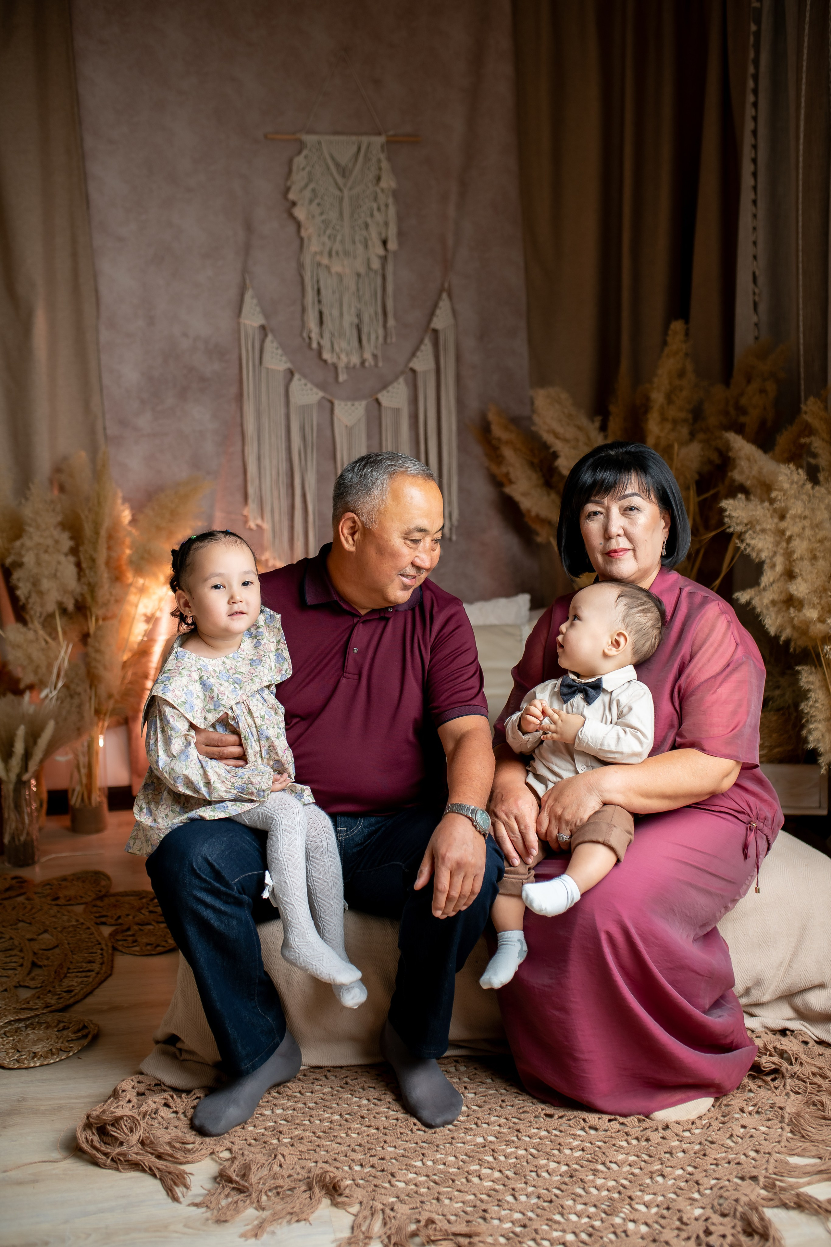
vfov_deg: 54.4
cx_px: 416
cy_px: 624
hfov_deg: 37.9
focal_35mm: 35
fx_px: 1212
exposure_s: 1/160
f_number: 2.5
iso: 125
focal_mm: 35
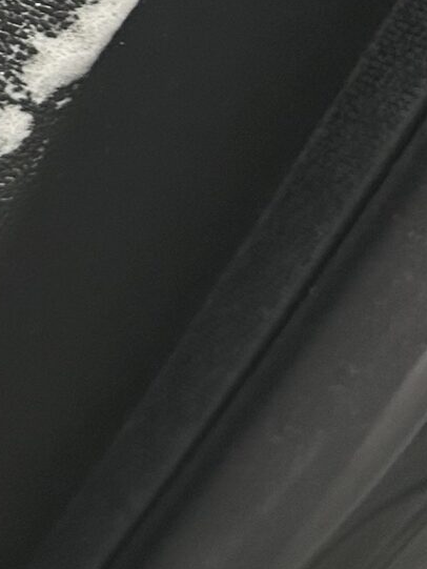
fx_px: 2022
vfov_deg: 15.1
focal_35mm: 123
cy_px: -229
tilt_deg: -18.5
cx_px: -328
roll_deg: +1.7
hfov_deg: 11.3
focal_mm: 5.7
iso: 160
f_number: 1.5
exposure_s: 1/60
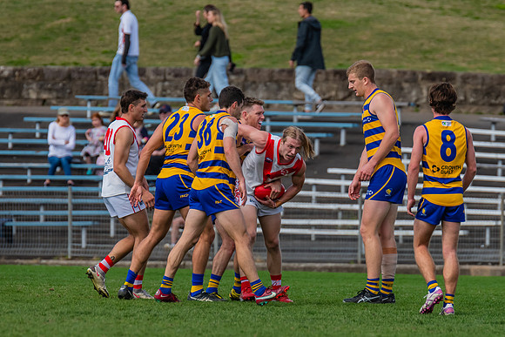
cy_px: 212
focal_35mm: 558
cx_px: 295
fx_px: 7825
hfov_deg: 3.7
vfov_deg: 2.5
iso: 800
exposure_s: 1/1600
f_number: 6.3
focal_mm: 420
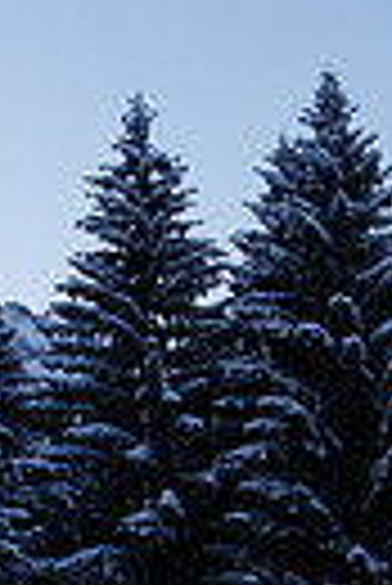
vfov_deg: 18.7
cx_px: 29
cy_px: 531
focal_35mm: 107
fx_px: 1743
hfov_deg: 12.7
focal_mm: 16
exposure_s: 1/30
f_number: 3.5
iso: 250
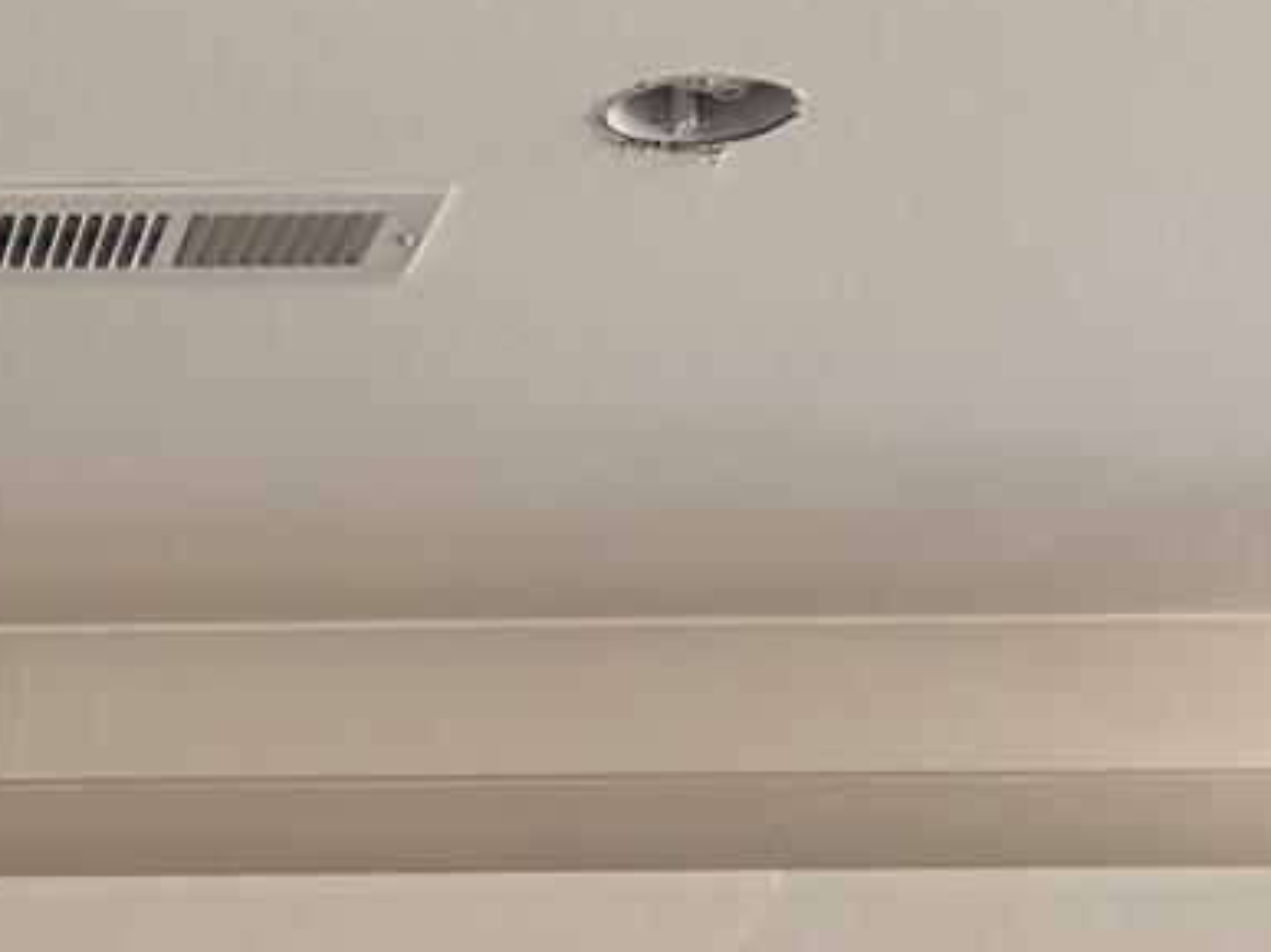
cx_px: -522
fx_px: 4662
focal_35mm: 127
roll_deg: -0.8
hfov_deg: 14.6
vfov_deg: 11.1
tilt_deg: +3.5
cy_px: 1559
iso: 80
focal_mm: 6.76
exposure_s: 1/121
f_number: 1.78
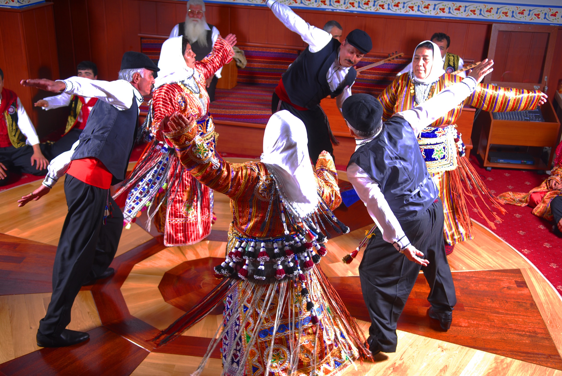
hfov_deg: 46.4
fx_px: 656
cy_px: 188
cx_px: 281
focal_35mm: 42
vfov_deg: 32.0
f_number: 2.8
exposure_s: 1/250
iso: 100
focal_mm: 28
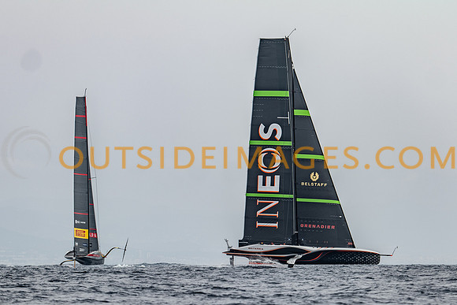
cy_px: 220
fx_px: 3689
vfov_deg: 4.7
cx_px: 246
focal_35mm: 291
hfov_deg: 7.1
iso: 100
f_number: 4
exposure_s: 1/1600
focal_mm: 200
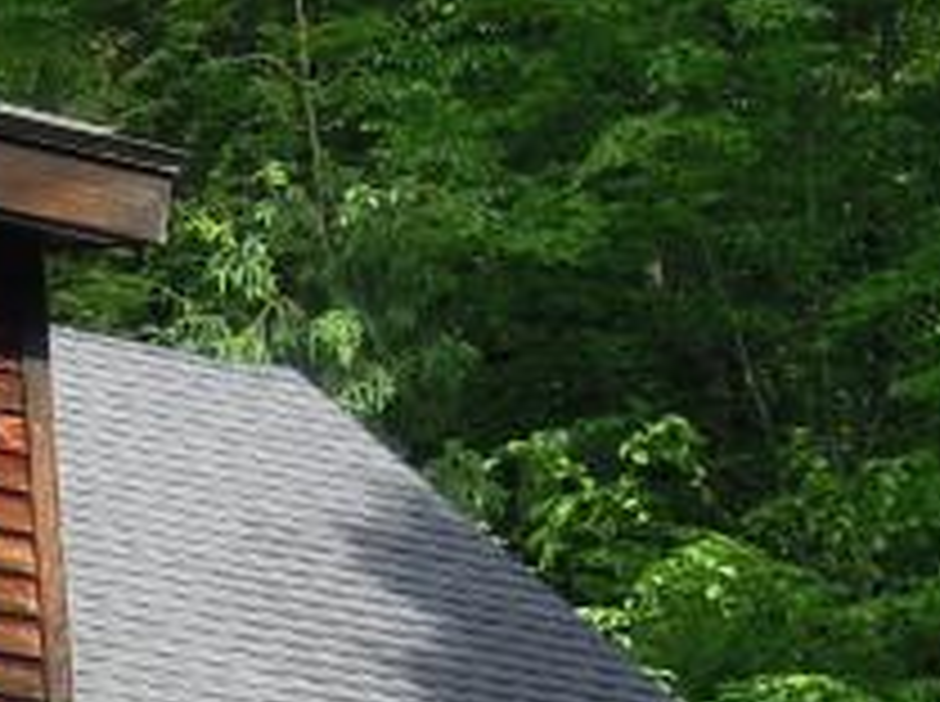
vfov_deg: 6.7
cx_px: -931
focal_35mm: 221
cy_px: 850
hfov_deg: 8.5
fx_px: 5991
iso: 160
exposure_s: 1/320
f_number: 3.5
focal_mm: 8.1
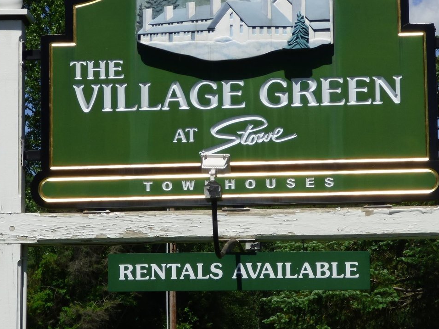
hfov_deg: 12.4
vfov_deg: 9.3
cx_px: 199
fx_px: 2016
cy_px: 128
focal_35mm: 159
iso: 100
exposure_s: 1/1000
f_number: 4.8
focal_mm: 17.01
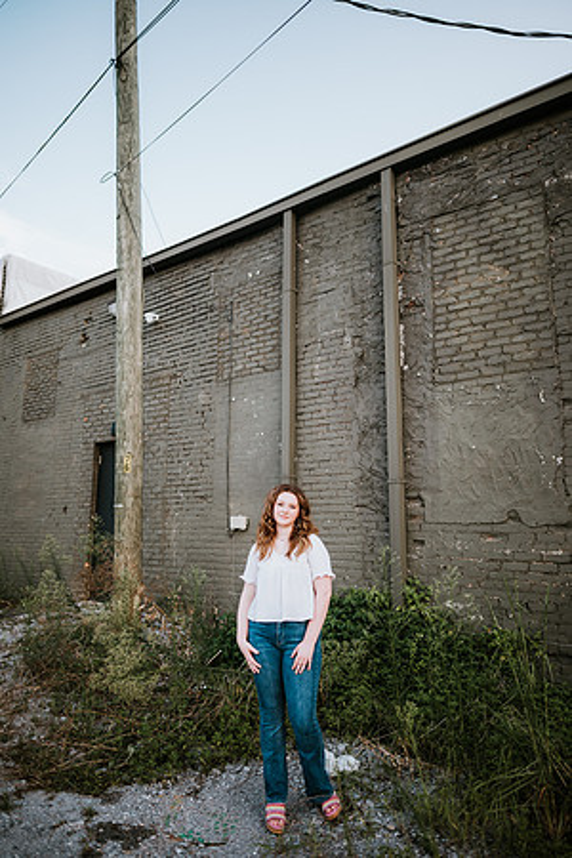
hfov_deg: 53.1
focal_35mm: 24
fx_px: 572
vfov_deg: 73.7
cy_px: 429
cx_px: 286
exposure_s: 1/400
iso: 125
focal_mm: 24
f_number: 2
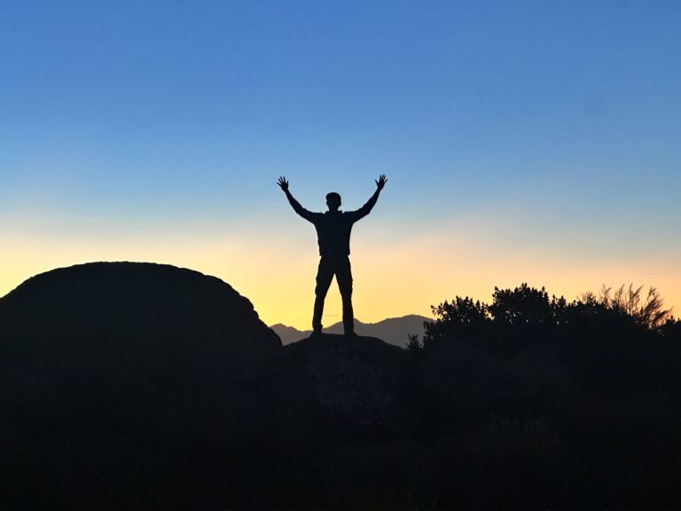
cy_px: 256
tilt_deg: +4.4
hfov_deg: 25.3
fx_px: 1515
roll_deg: +0.6
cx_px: 340
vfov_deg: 19.1
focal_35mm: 77
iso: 800
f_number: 2.8
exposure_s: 1/41
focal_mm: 9
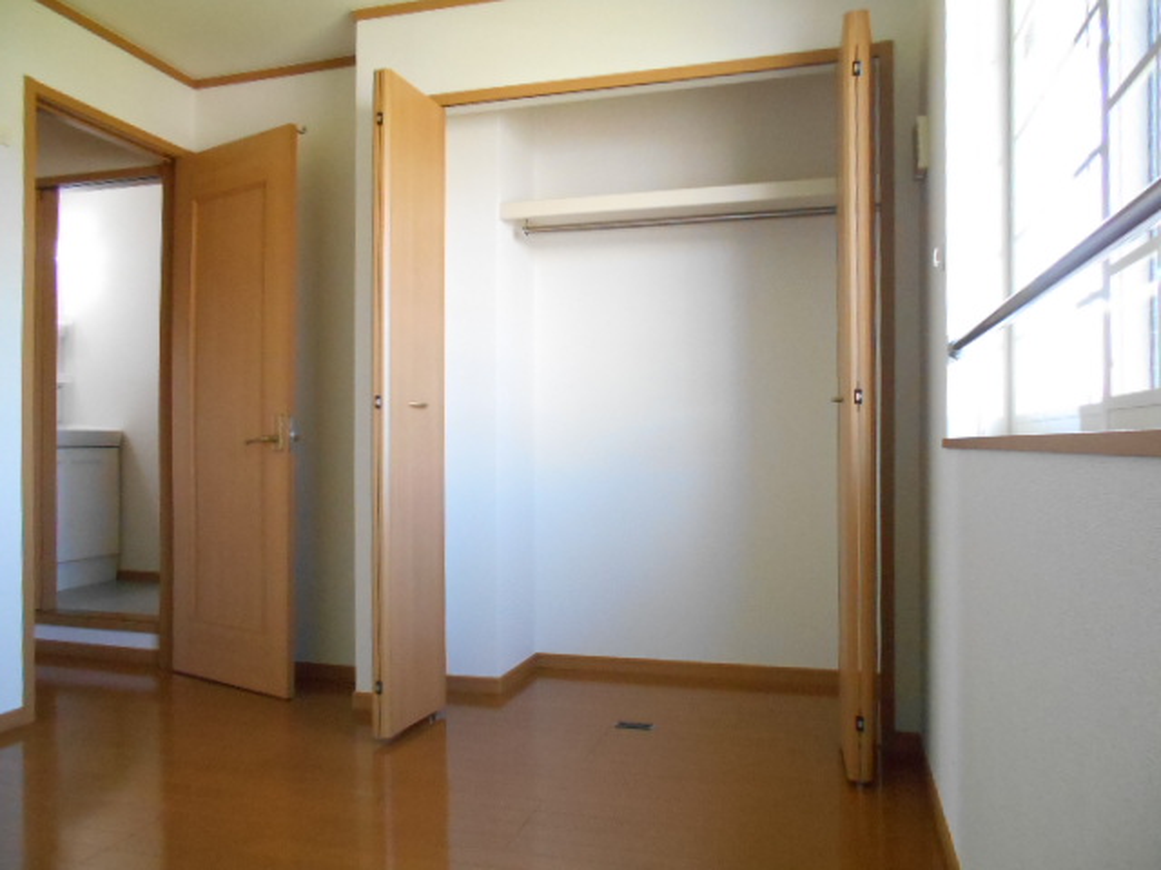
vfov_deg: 53.1
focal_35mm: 26
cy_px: 435
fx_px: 872
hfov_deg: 67.3
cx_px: 580
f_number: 3.2
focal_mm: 4.6
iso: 800
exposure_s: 1/125
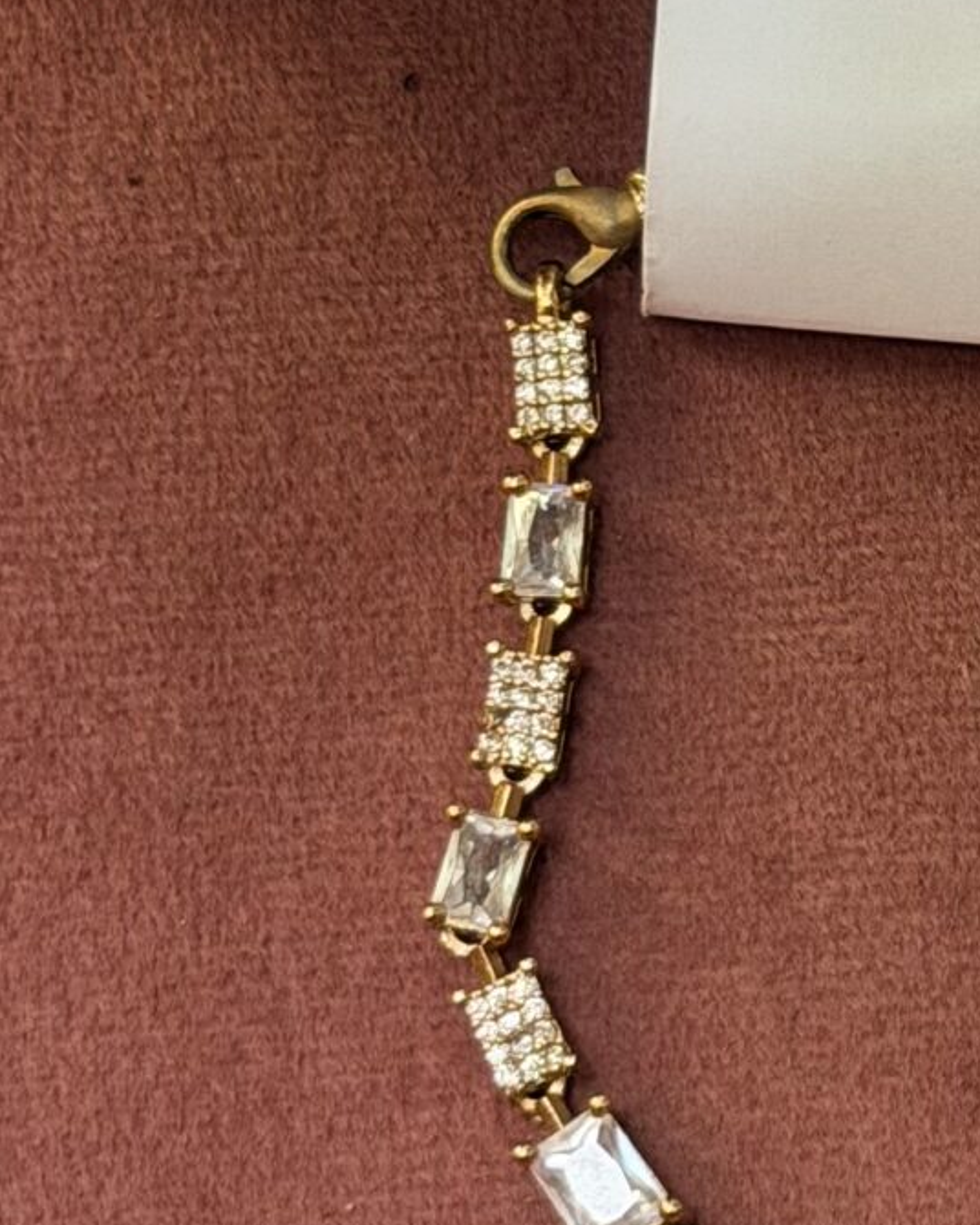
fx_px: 6490
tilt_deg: -80.5
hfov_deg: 8.4
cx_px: 1458
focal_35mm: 179
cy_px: 594
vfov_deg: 10.8
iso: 80
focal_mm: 6.76
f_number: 1.78
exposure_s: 1/121
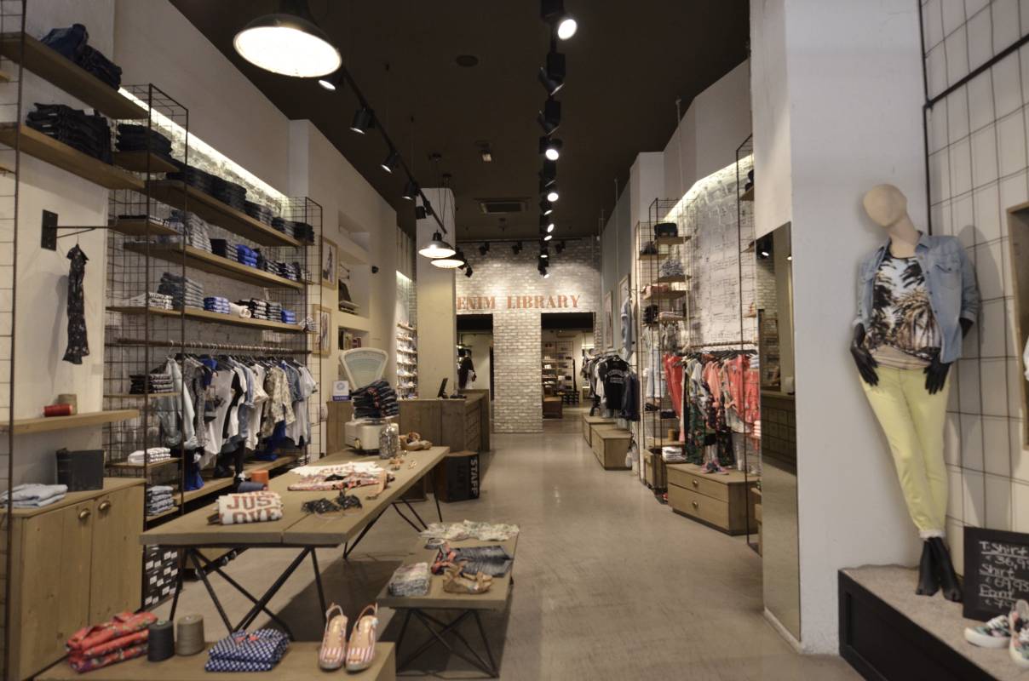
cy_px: 340
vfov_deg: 59.3
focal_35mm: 21
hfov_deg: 81.3
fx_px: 599
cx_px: 514
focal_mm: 14
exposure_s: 1/400
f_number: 2.8
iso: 1600
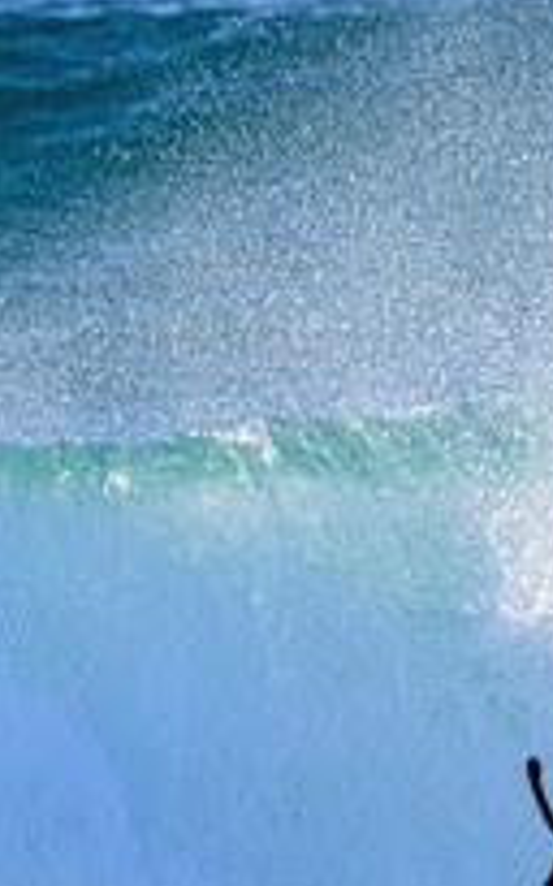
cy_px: 789
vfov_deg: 0.9
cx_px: 972
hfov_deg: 0.6
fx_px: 55790
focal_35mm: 2312
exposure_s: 1/2000
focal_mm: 800
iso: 2200
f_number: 11
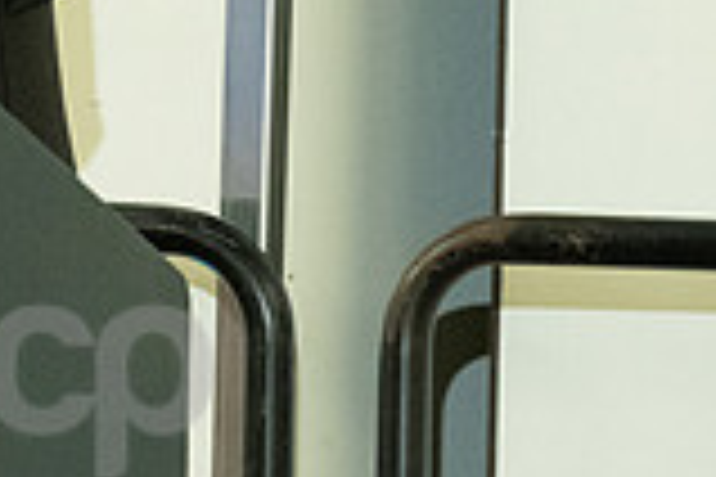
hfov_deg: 1.9
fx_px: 21816
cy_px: -198
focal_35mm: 1097
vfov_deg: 1.3
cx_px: -563
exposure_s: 1/400
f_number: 4.5
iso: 3200
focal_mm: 200
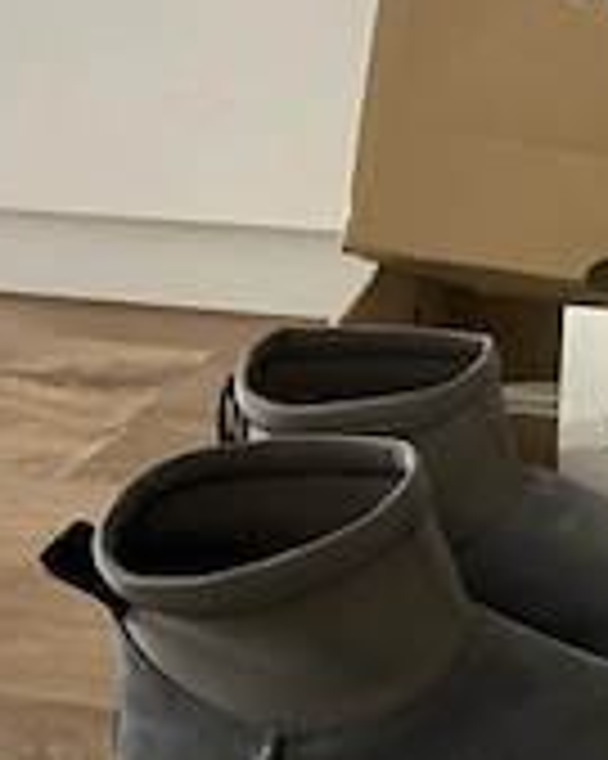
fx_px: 1351
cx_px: 622
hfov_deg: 24.1
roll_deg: +2.5
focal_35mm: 60
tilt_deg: -27.3
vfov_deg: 31.4
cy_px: 423
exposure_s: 1/8
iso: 500
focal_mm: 4.2
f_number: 1.6
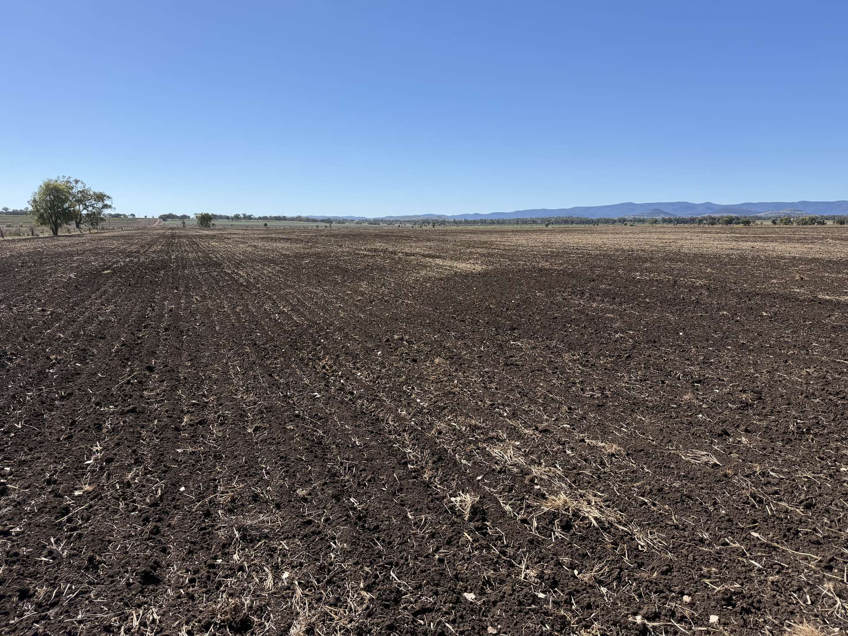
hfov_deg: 71.6
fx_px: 588
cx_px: 424
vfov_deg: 56.8
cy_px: 318
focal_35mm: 24
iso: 80
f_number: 1.78
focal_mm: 6.76
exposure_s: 1/4405
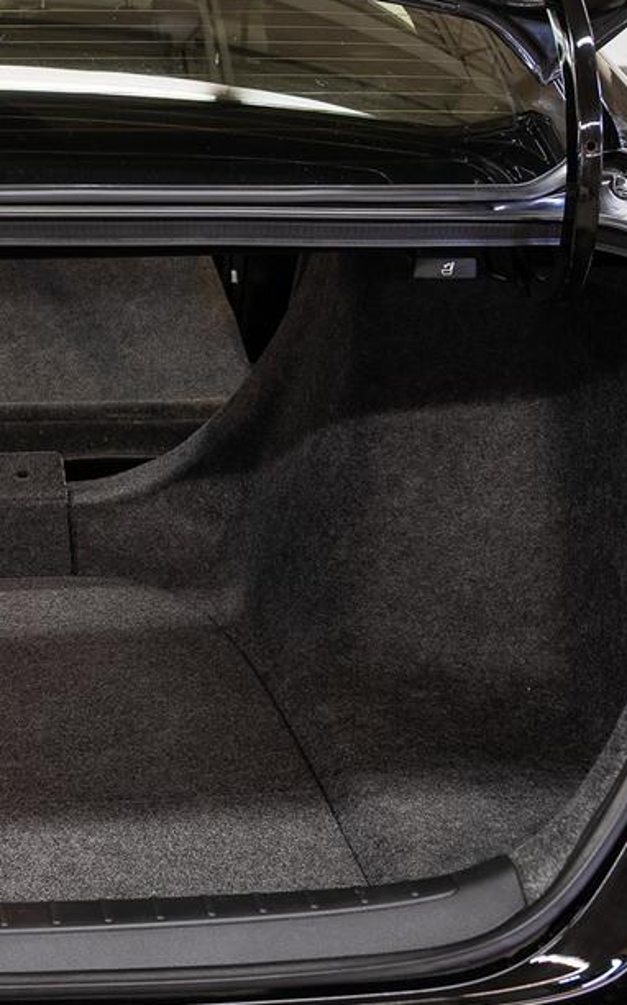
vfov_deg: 29.3
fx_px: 1916
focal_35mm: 70
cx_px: -155
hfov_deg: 17.6
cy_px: 376
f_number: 5.6
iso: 100
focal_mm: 28.3
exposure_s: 1/3
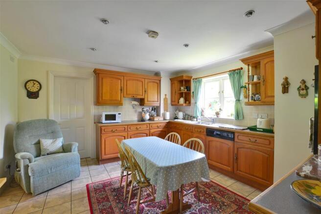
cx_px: 160
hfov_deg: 100.4
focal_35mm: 15
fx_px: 134
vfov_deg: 77.3
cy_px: 107
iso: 400
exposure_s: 1/1.3
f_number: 11
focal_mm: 10
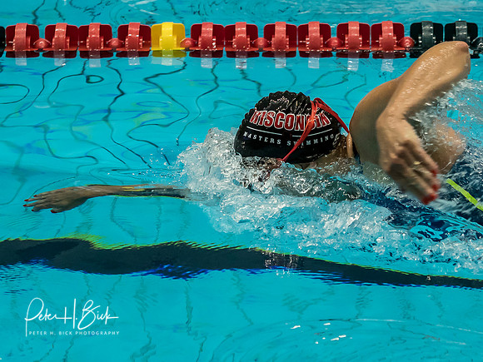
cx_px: 291
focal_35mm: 231
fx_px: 3220
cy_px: 171
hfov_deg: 8.6
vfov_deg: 6.4
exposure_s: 1/1000
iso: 2000
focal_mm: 62
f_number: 2.8
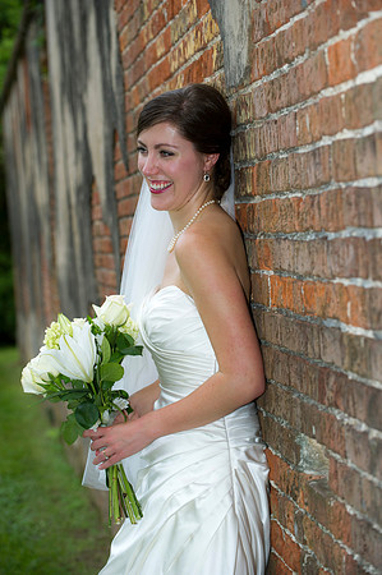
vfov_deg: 17.7
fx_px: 1850
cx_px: 191
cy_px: 288
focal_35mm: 116
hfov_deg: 11.8
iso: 400
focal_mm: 116
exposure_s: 1/250
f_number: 5
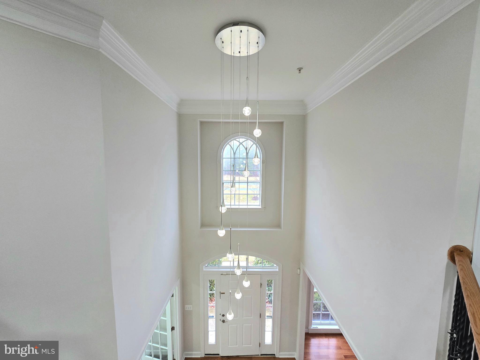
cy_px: 180
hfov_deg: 106.2
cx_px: 240
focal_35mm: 13
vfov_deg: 89.9
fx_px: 180
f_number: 2.2
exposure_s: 1/52.9
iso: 80
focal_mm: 2.2
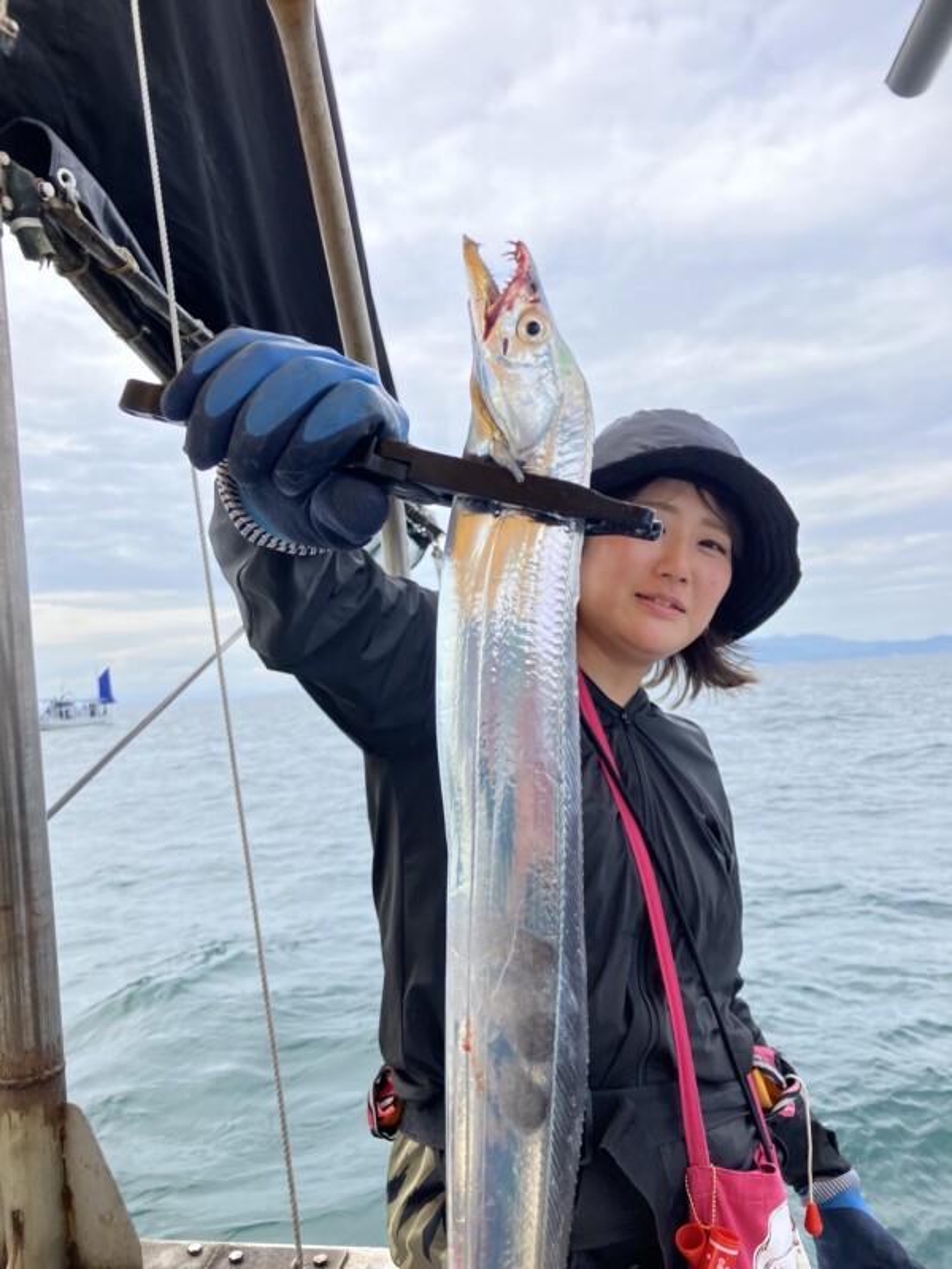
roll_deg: +2.2
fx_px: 1027
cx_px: 476
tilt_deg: +5.3
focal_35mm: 28
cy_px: 634
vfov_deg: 63.4
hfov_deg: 49.7
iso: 32
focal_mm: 3.99
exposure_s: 1/991
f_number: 1.8
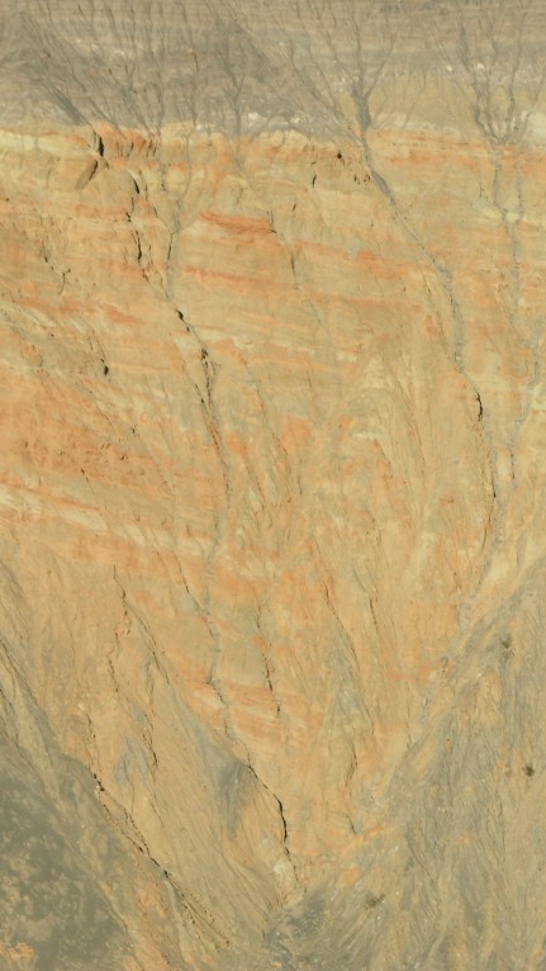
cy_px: 486
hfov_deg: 6.0
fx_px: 5249
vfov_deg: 10.6
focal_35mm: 204
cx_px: 313
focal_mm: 34.7
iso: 50
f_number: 5.4
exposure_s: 1/350
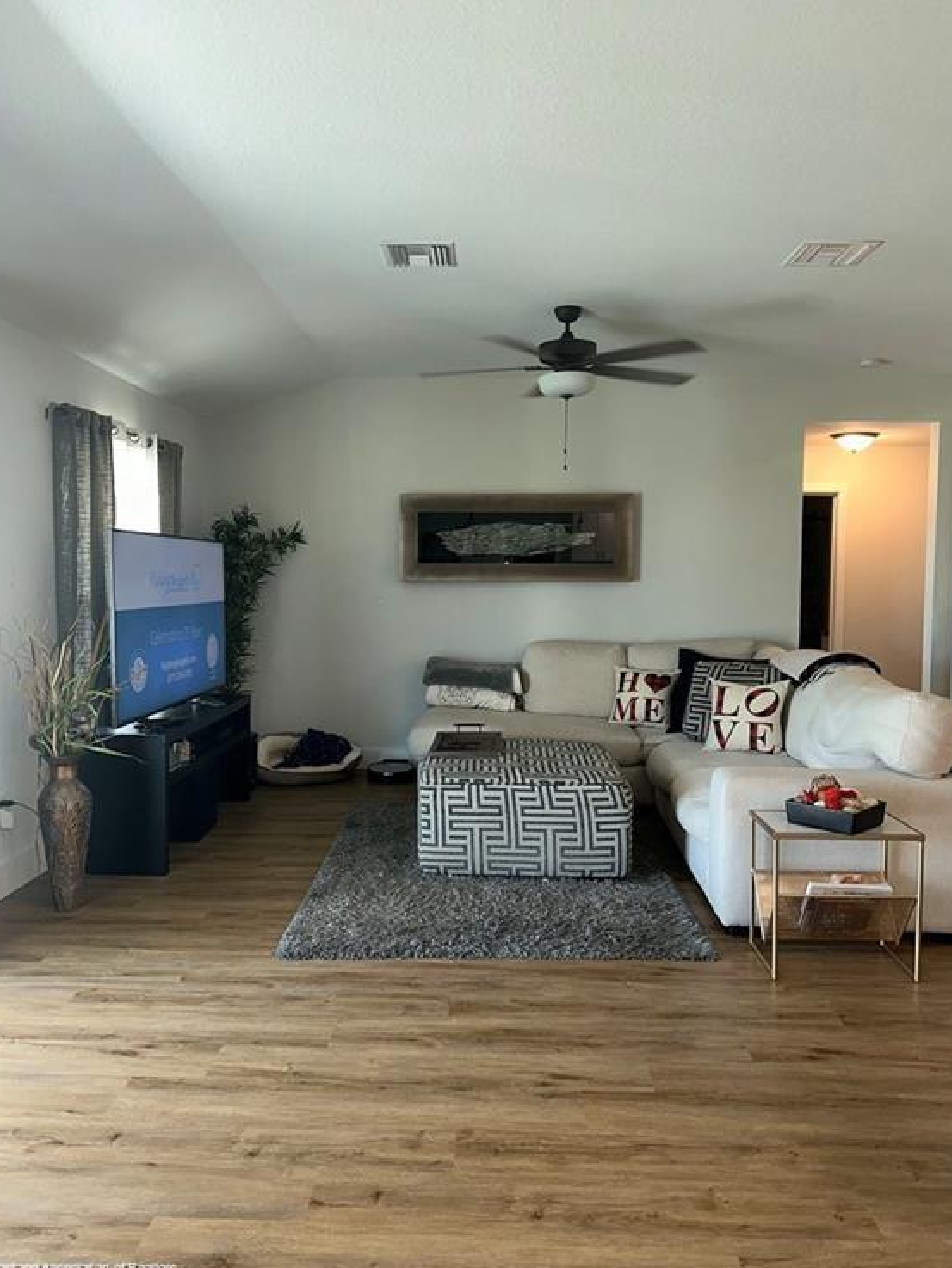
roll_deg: -1.4
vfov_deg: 69.4
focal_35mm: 25
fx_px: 916
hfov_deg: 54.9
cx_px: 475
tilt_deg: -1.6
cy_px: 619
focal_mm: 6.86
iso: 50
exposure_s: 1/28
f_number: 1.78
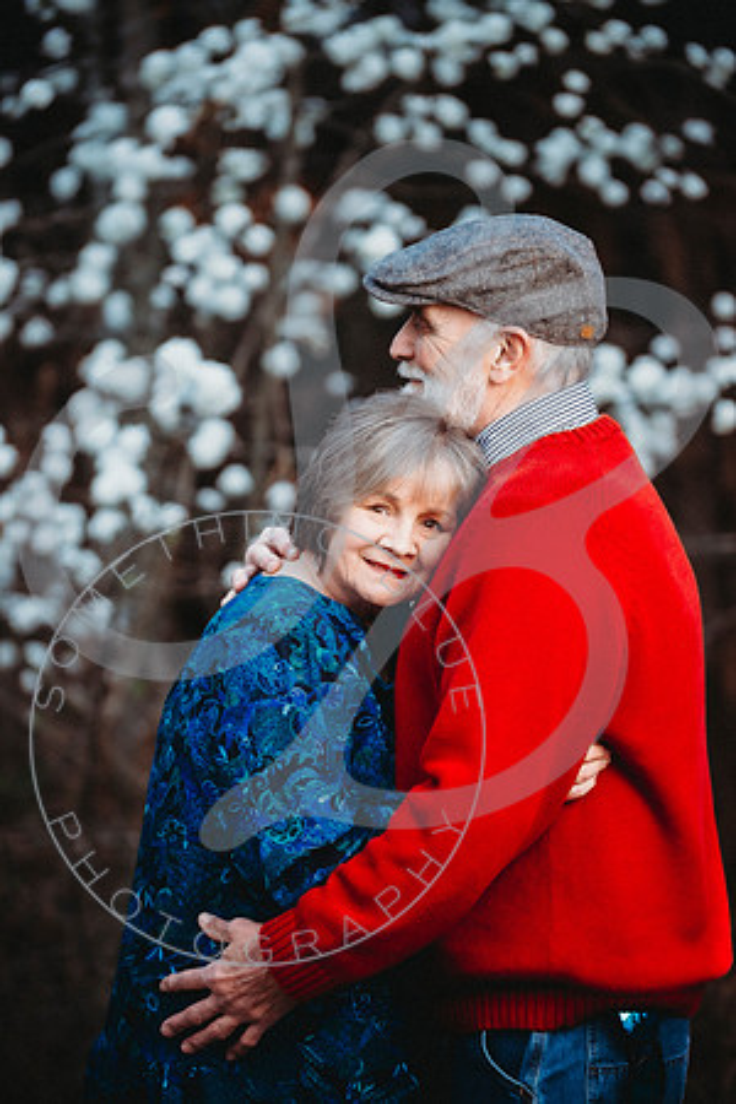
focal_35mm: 135
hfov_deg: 10.2
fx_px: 4140
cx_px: 368
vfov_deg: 15.2
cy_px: 552
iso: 1250
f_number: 2.8
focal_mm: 135
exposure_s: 1/250
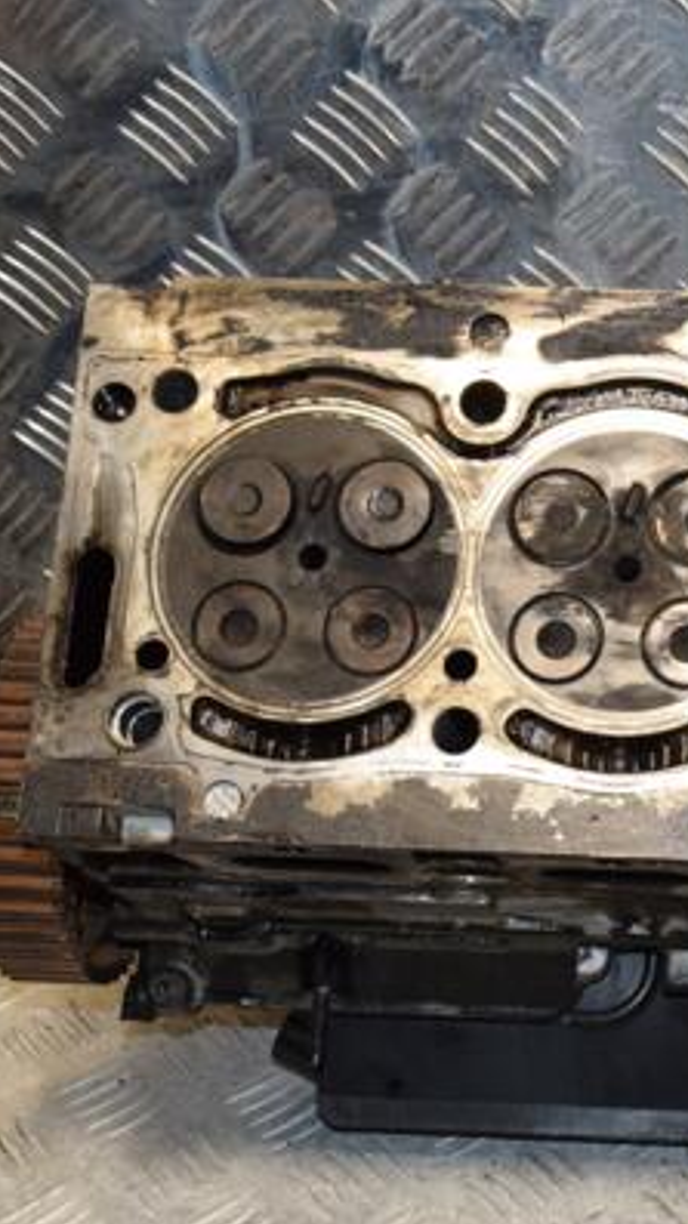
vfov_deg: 27.9
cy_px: 610
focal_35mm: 76
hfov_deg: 15.4
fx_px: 2467
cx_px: 768
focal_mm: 32
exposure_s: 1/200
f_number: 8
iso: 800
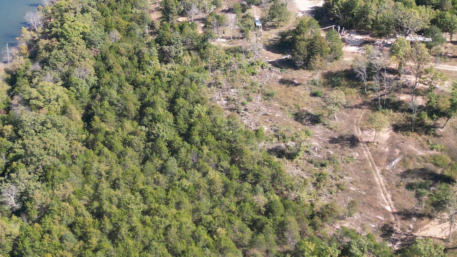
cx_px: 254
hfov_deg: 34.9
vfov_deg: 19.8
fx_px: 727
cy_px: 54
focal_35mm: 60
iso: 150
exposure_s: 1/1250
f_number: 1.7
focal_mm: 6.72
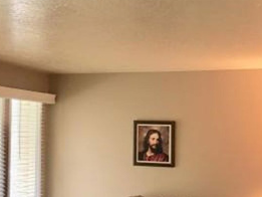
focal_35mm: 71
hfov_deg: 27.2
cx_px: 81
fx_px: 538
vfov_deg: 20.7
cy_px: 122
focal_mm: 4.15
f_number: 2.2
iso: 80
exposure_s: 1/30
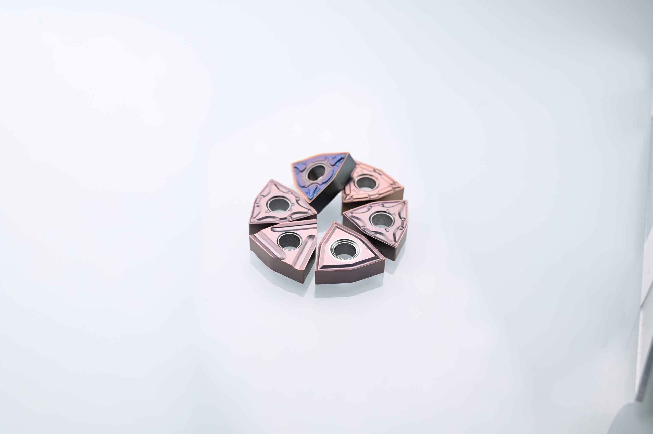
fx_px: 888
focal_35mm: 49
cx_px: 326
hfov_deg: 40.4
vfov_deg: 27.5
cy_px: 217
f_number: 8
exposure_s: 1/160
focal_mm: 49
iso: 640
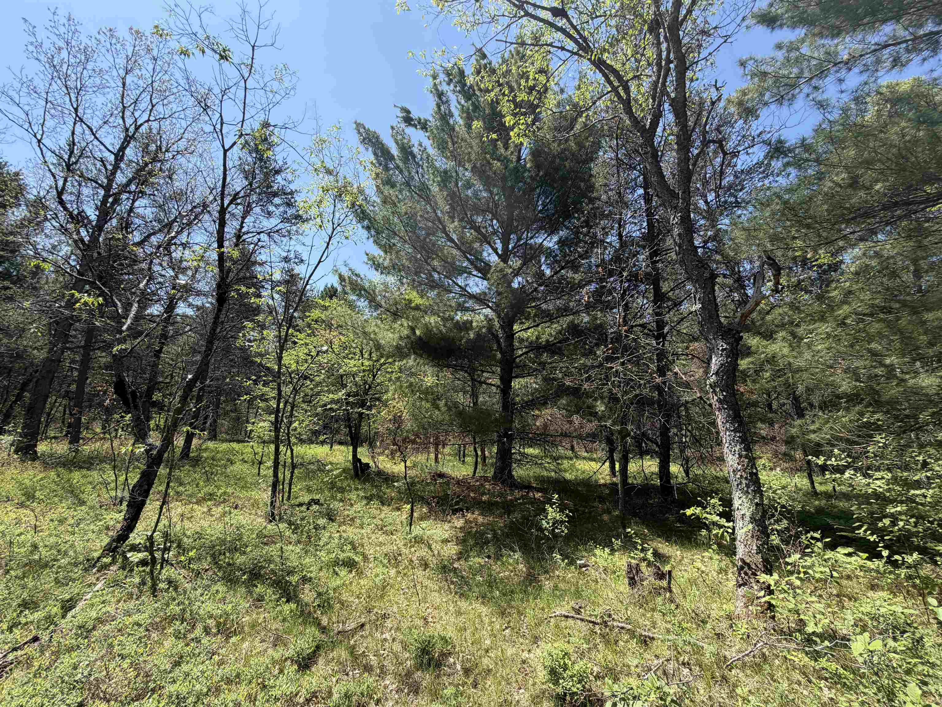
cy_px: 354
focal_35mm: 14
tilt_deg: +11.4
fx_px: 381
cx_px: 471
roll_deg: -1.7
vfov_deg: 85.7
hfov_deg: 102.1
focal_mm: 2.22
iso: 40
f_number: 2.2
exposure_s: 1/574
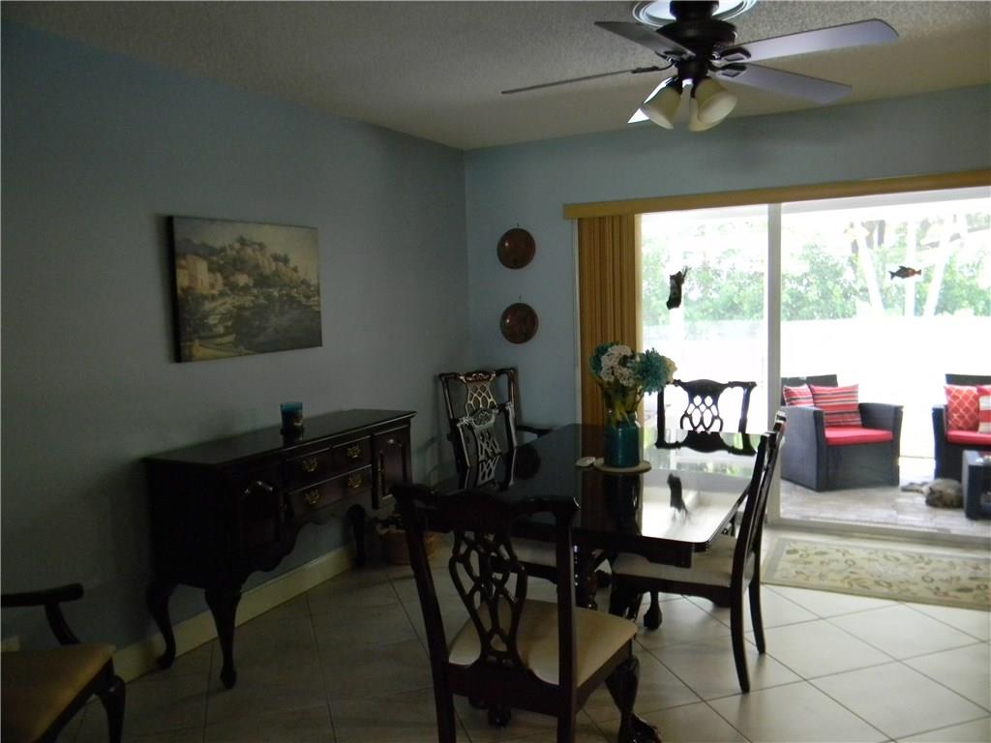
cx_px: 496
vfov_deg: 49.7
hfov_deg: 63.4
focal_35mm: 28
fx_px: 802
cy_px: 372
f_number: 3.5
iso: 400
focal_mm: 5
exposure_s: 1/30.8
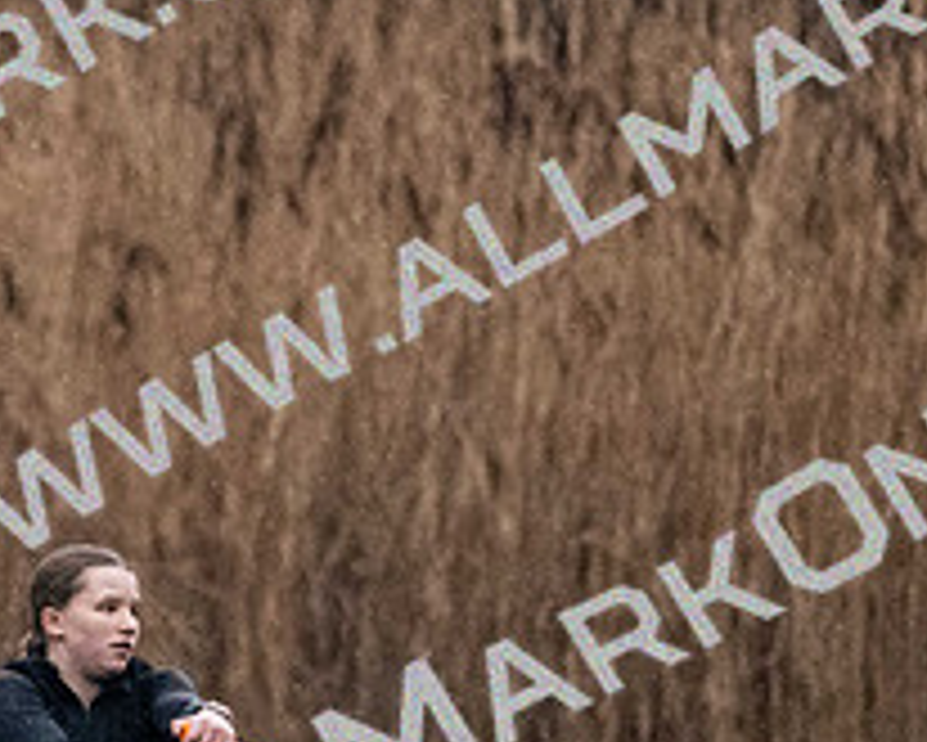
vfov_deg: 1.0
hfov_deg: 1.2
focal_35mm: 1584
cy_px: 625
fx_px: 43479
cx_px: -360
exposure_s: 1/1600
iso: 7200
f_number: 4.5
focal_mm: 400
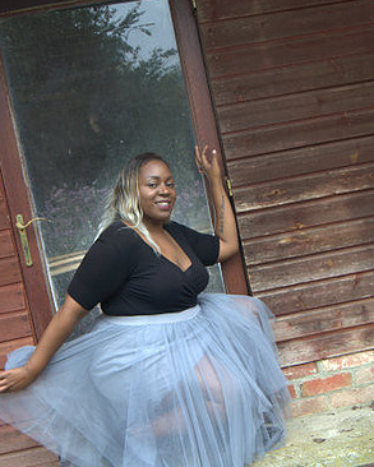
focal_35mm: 45
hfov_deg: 33.4
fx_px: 622
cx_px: 188
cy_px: 283
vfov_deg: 40.9
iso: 100
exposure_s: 1/100
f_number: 4.5
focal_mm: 26
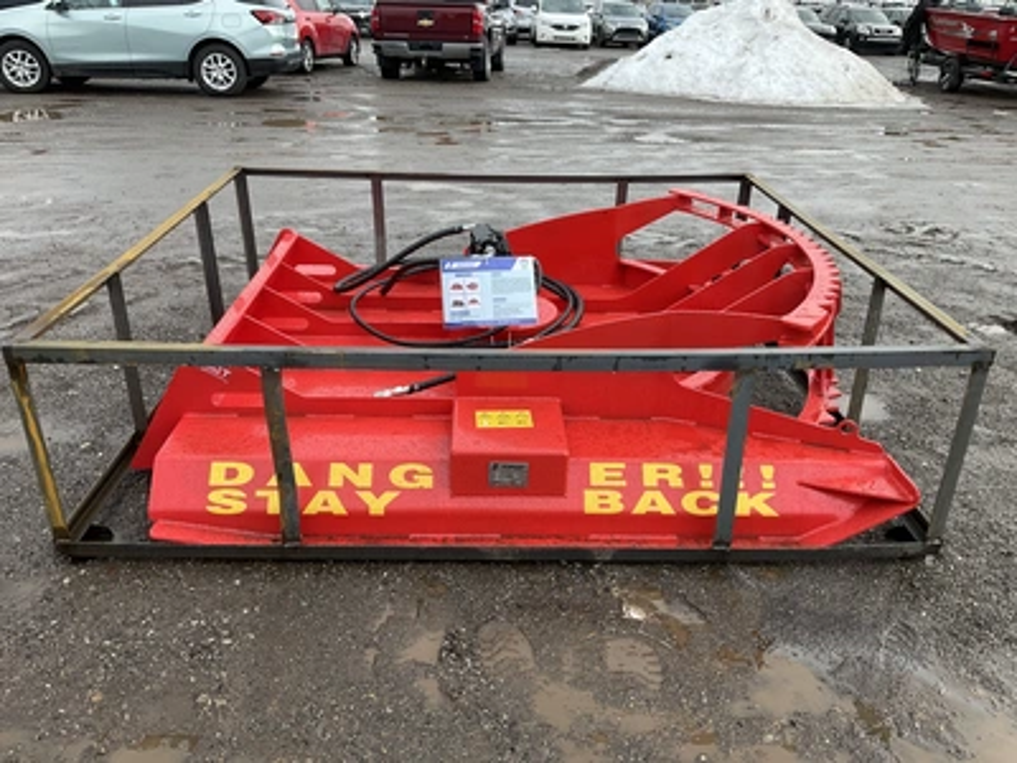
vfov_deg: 48.2
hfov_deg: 61.7
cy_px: 382
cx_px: 508
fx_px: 852
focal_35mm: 29
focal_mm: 3
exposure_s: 1/221
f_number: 1.8
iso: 20
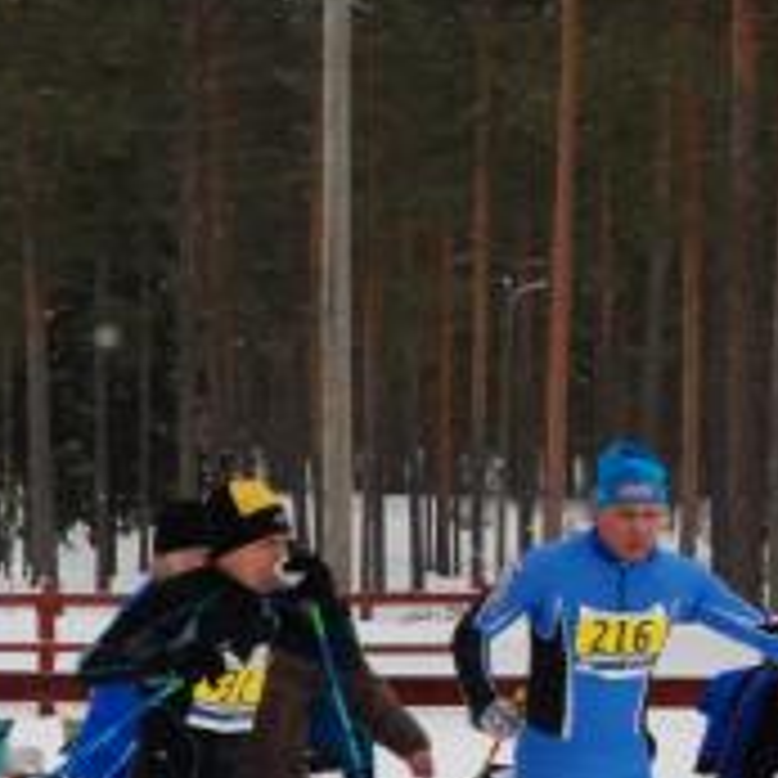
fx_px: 5391
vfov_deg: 8.1
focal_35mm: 212
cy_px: 1012
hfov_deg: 8.2
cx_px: -193
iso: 800
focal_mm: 36
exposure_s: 1/500
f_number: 11
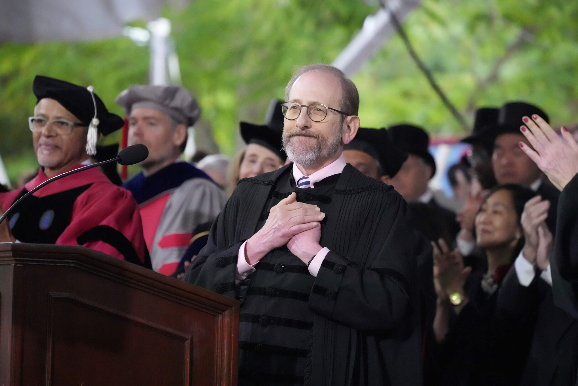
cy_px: 193
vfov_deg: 4.8
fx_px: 4575
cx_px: 289
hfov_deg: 7.2
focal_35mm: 285
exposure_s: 1/2500
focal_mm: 285
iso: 12800
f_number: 5.6
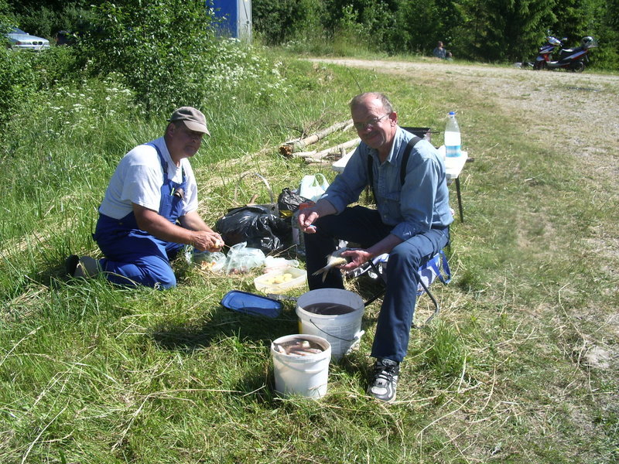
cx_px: 310
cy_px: 232
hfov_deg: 52.6
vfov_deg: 40.7
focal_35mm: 35
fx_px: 626
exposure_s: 1/320
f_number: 4.3
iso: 50
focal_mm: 5.8
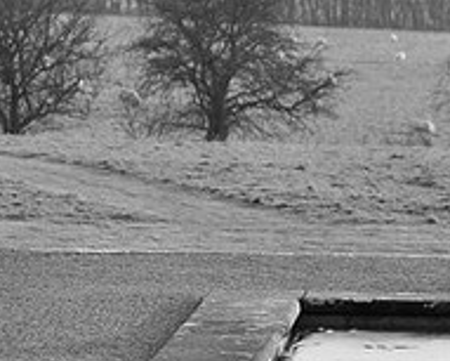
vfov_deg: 3.8
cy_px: 375
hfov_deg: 4.8
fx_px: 5402
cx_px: 155
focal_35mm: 405
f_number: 6.3
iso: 500
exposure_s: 1/500
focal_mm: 95
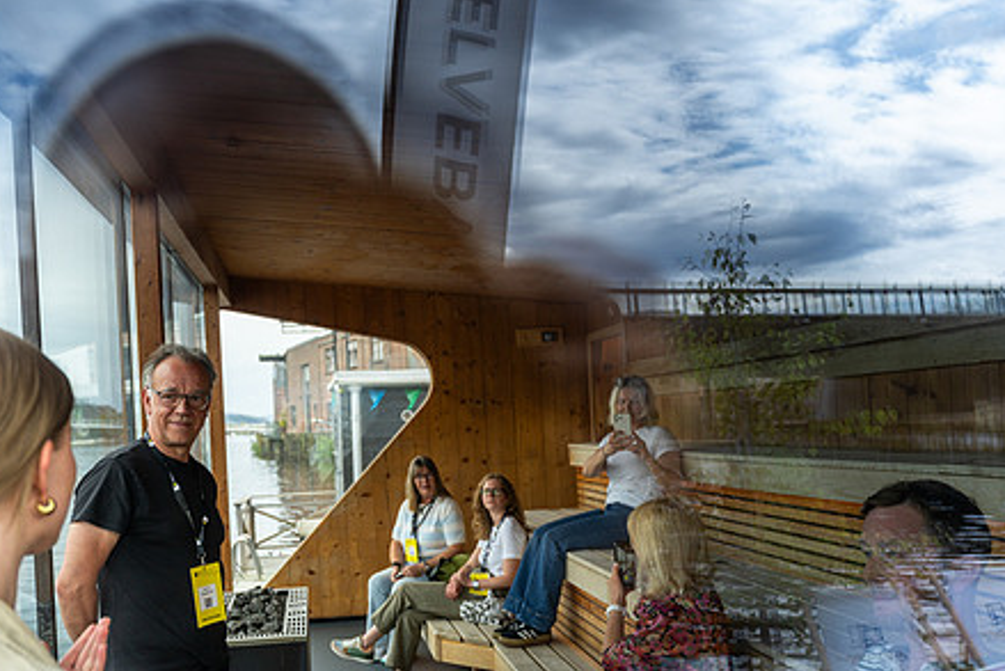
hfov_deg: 56.7
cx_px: 391
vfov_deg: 39.6
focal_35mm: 33
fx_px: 922
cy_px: 436
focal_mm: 25
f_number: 2.8
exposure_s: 1/400
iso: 160
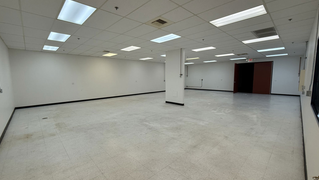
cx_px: 155
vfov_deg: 67.1
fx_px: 135
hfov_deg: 99.3
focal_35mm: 16
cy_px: 90
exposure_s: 1/120
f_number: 2.2
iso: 125
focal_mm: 2.22
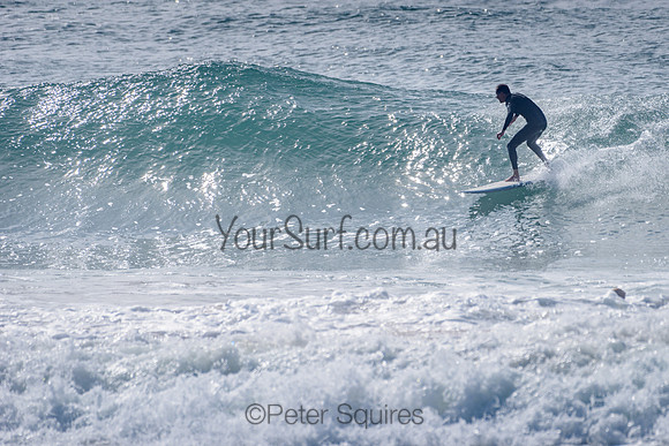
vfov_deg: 2.2
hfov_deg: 3.4
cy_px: 173
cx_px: 410
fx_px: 11378
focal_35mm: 612
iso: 72
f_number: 5.6
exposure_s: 1/2000
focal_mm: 500
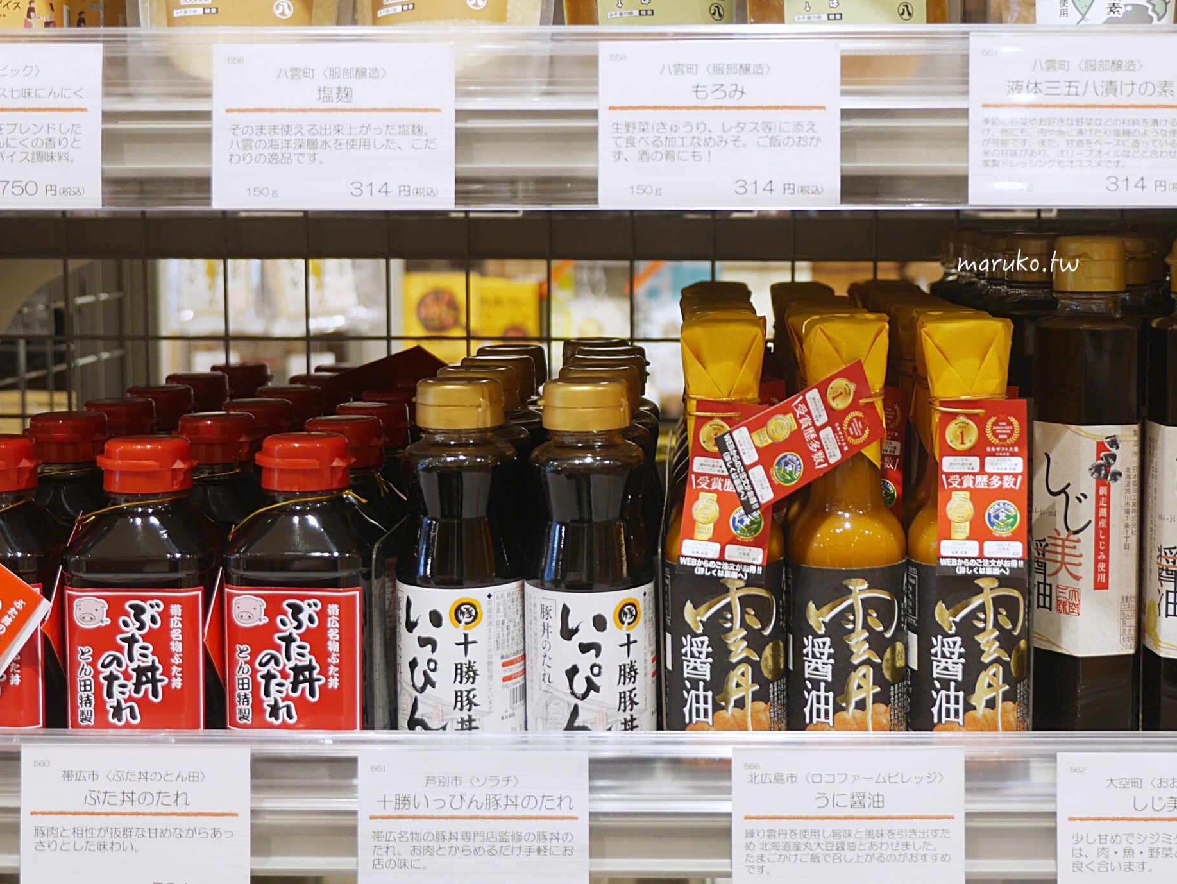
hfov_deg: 36.0
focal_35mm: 53
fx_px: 1803
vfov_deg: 27.5
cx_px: 726
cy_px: 336
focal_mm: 19
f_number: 2.8
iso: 250
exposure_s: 1/60
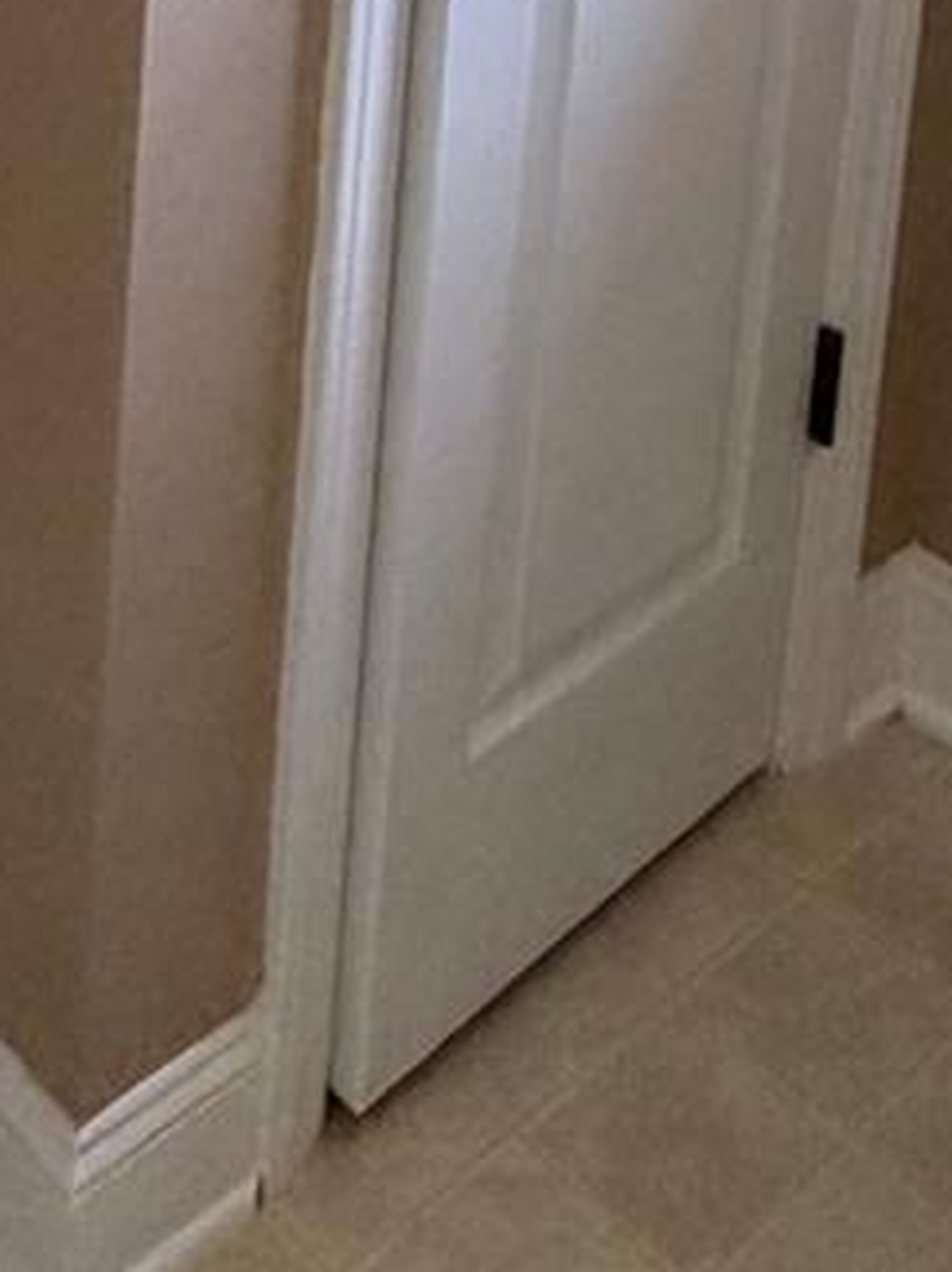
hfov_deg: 22.2
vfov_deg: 23.9
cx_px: 605
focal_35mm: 66
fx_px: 2423
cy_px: -589
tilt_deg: -8.8
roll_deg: -5.6
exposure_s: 1/67
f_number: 2.2
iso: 320
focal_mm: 2.22
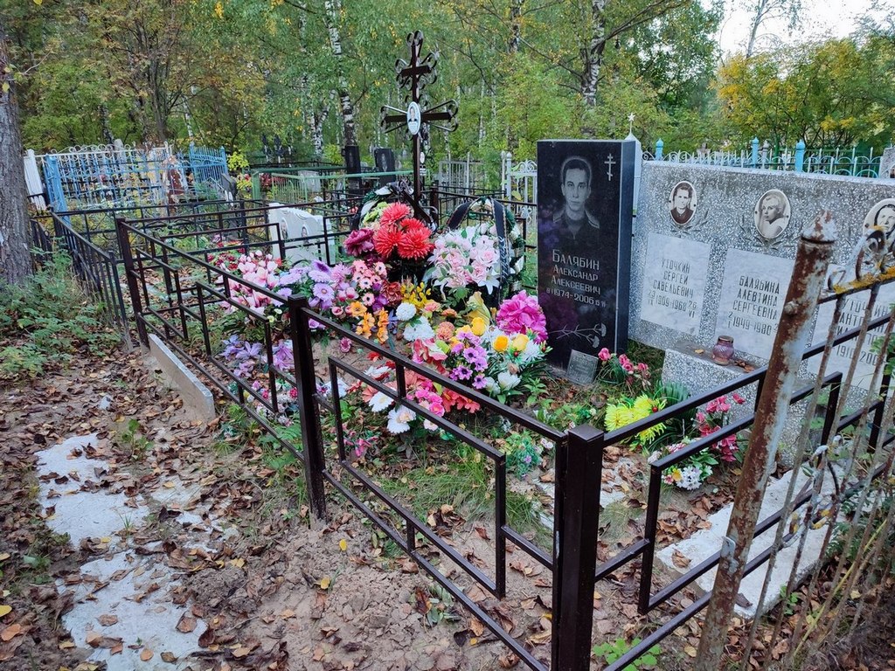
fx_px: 646
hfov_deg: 69.4
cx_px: 448
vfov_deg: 54.9
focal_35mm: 25
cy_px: 336
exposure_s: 1/100
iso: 86
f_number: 1.9
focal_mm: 6.04
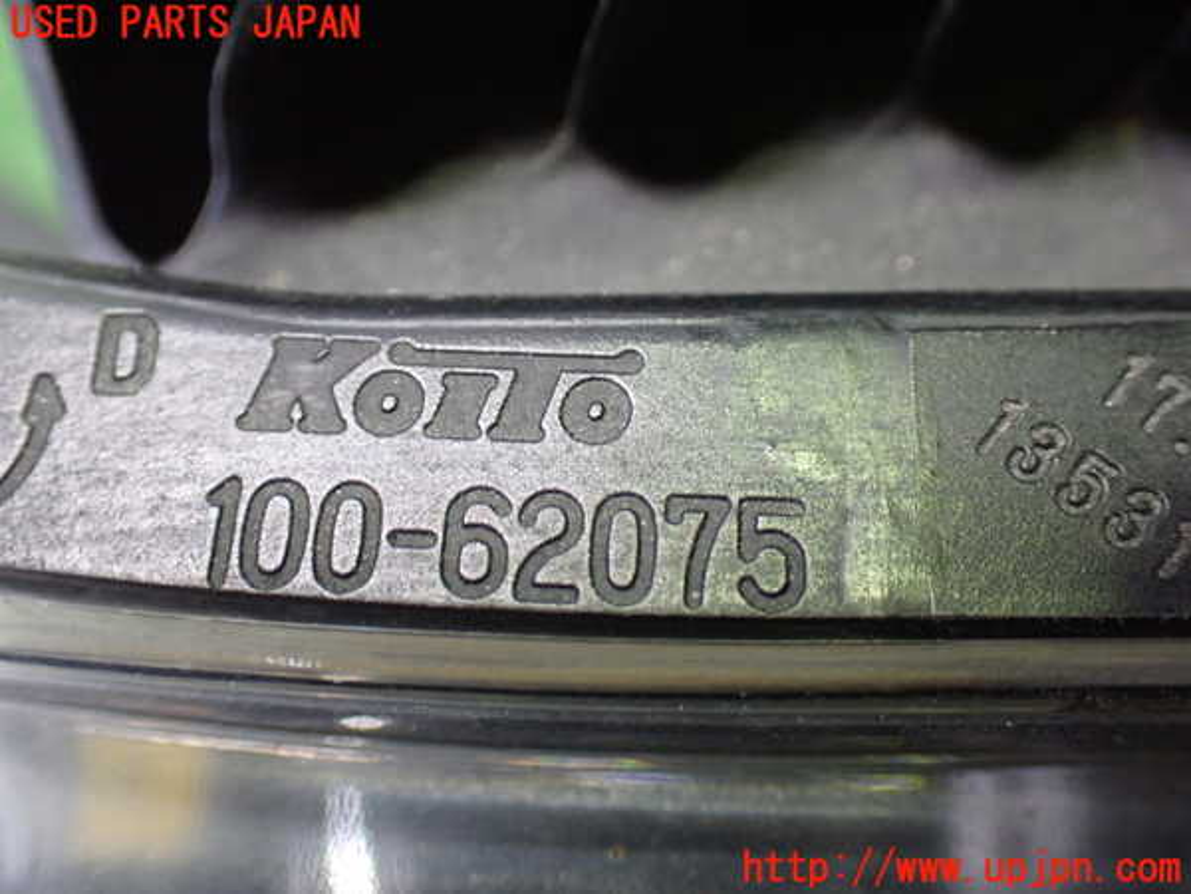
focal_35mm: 41
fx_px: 1411
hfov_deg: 45.8
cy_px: 447
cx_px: 596
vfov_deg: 35.1
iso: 800
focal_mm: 7.31
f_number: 2.8
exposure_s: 1/60
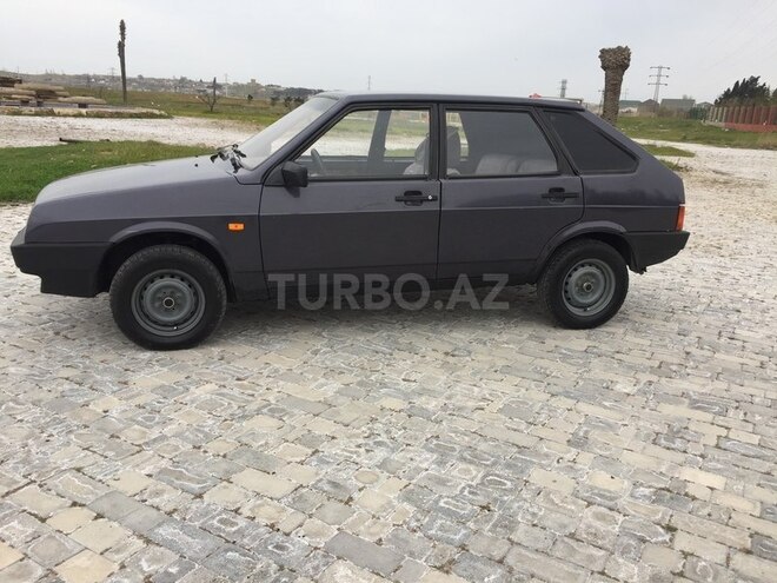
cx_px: 388
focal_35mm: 29
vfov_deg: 48.2
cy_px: 292
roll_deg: -3.9
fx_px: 651
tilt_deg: -14.5
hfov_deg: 61.7
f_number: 2.2
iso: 32
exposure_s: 1/460
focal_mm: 4.15
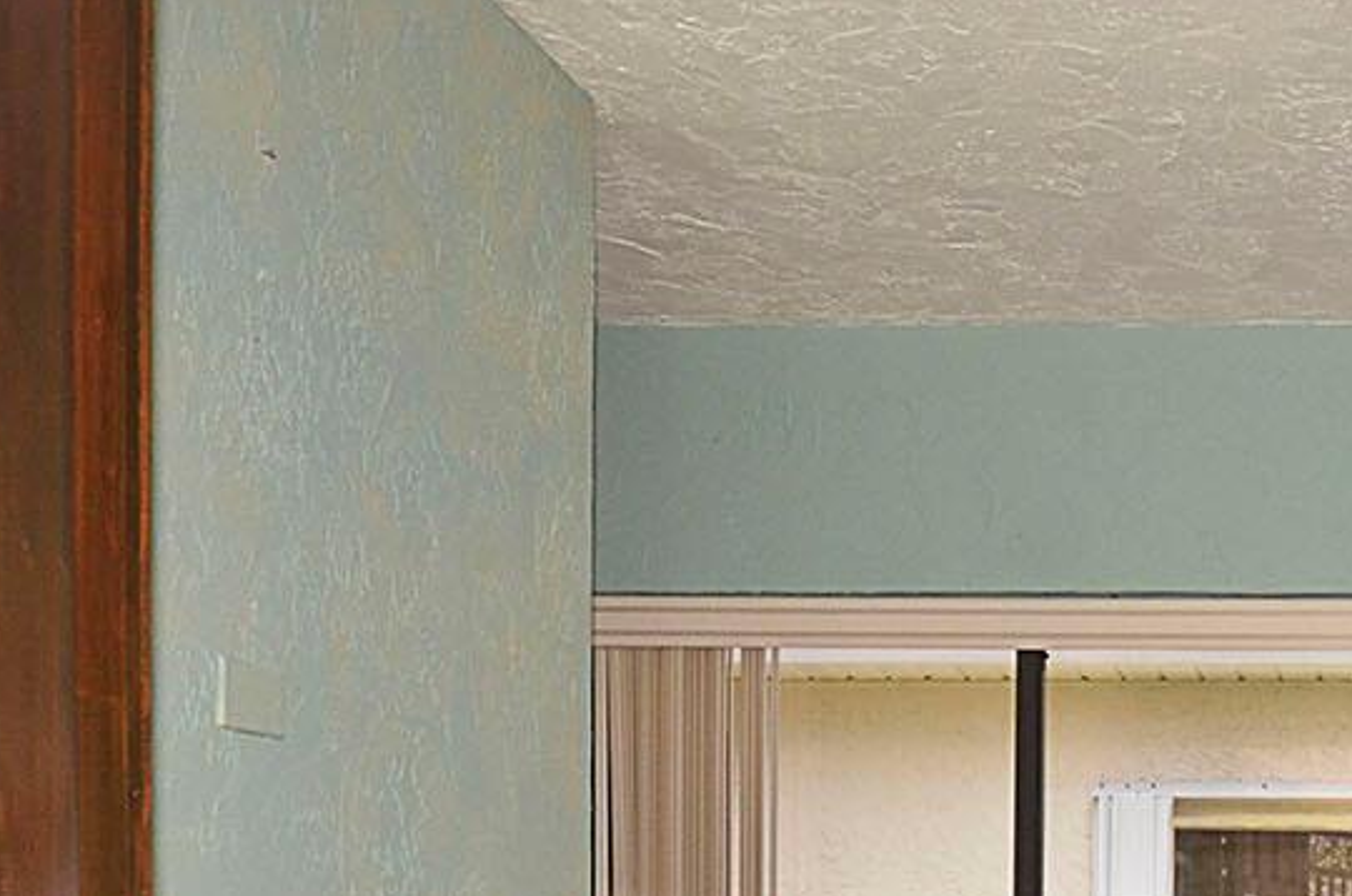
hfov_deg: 35.2
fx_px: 1874
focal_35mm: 50
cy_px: 1382
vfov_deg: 21.9
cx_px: 1412
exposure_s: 1/60
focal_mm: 10
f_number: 6.3
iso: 640
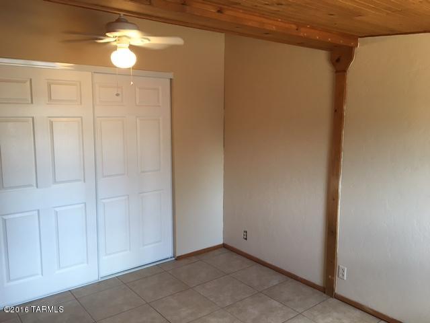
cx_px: 215
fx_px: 360
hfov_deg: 61.7
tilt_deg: -6.5
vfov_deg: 48.2
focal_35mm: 29
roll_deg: -0.4
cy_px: 162
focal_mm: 4.15
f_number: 2.2
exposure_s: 1/30
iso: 50
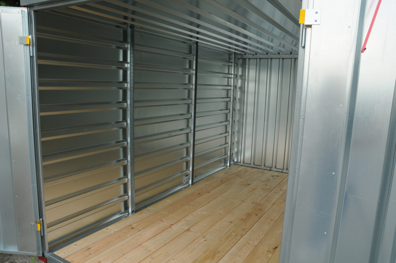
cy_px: 132
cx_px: 198
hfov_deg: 67.4
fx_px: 297
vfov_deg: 47.8
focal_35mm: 27
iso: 200
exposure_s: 1/3
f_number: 16
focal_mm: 18
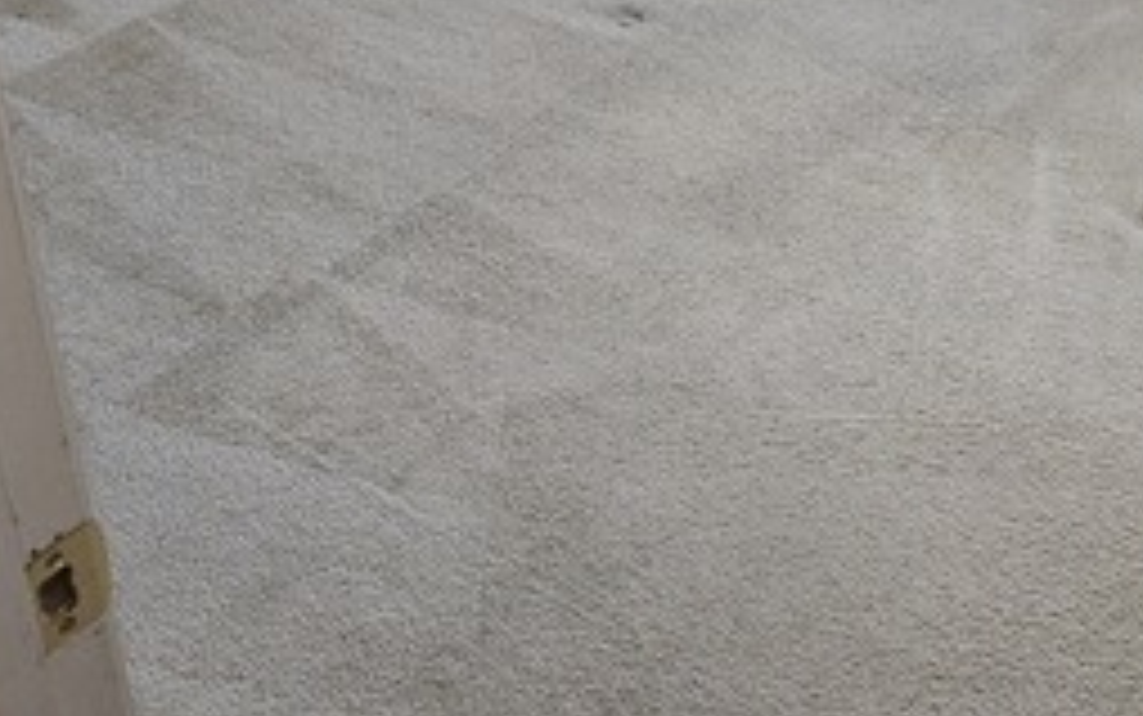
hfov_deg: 31.3
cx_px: 896
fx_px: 1995
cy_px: -142
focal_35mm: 64
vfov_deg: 19.2
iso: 64
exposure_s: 1/60
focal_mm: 5.4
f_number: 1.8
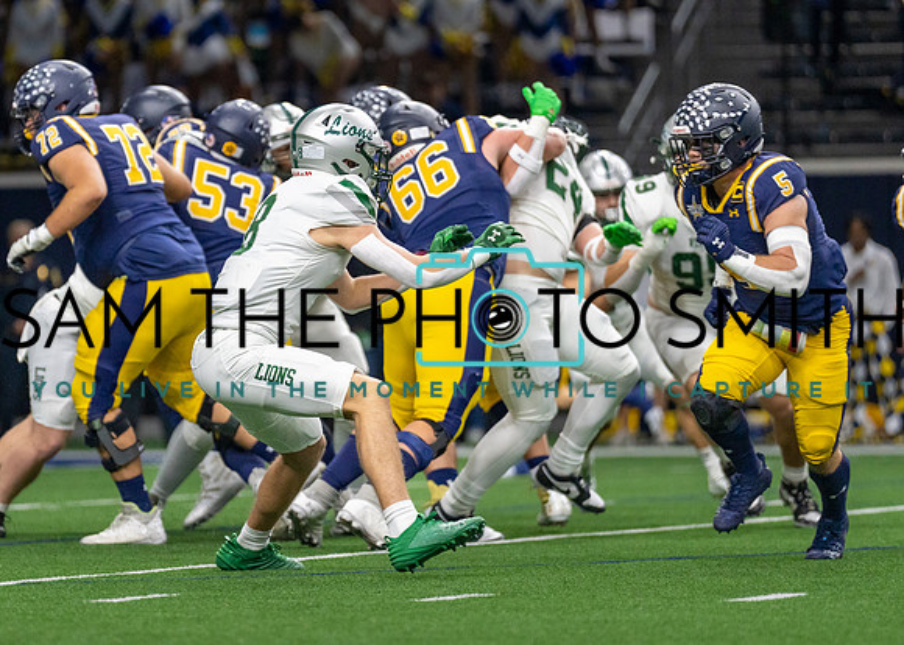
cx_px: 300
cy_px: 295
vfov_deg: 4.8
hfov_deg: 6.7
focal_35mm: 301
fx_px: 7730
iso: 2000
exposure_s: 1/1250
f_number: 2.8
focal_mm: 200
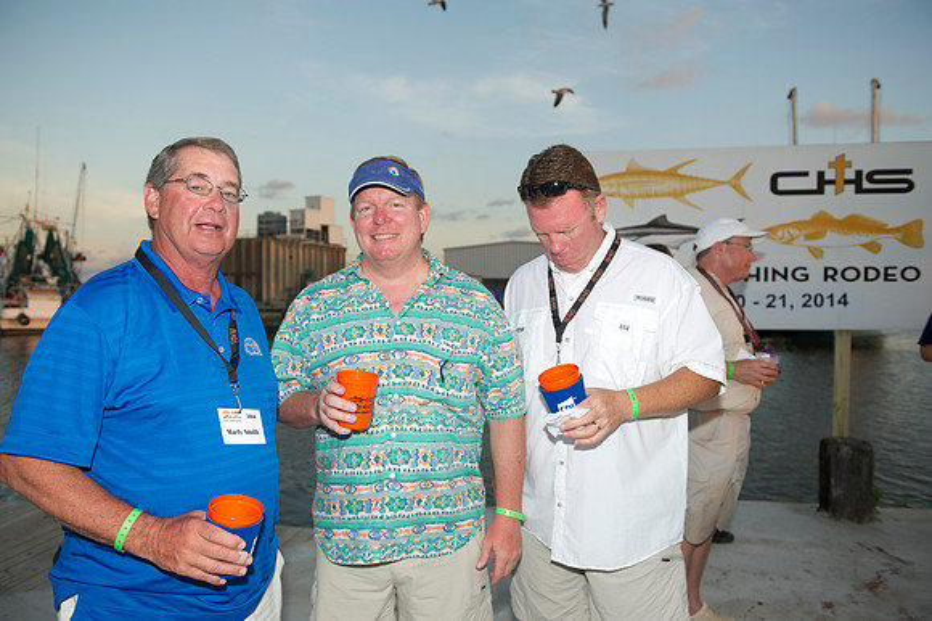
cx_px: 466
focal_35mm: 27
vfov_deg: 47.9
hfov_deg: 67.4
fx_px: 699
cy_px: 310
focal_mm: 27
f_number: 3.5
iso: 125
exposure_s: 1/200
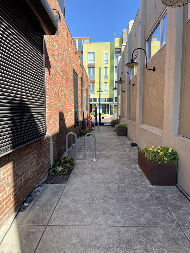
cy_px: 126
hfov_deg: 53.1
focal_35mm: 26
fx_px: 190
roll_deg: +1.1
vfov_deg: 67.3
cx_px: 95
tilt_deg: -4.2
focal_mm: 4.25
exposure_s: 1/1007
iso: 32
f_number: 1.8
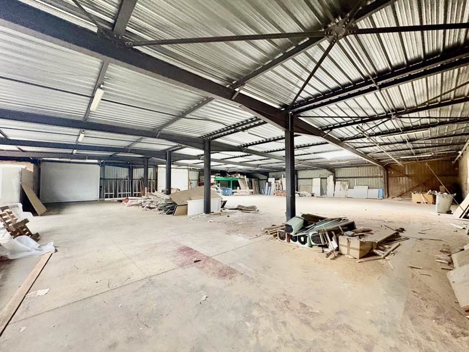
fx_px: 190
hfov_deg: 102.1
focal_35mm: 14
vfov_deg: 85.7
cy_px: 176
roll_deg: +1.0
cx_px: 234
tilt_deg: +3.6
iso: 1000
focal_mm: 2.22
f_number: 2.2
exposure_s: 1/47
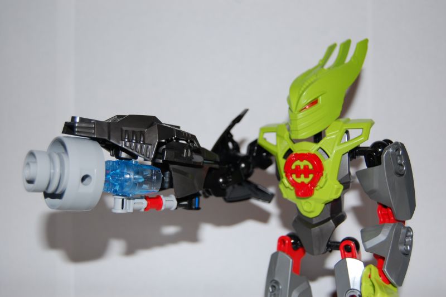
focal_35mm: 46
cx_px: 223
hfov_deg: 42.4
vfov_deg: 28.9
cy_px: 148
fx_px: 576
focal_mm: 31
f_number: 4.5
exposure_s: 1/60
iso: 360
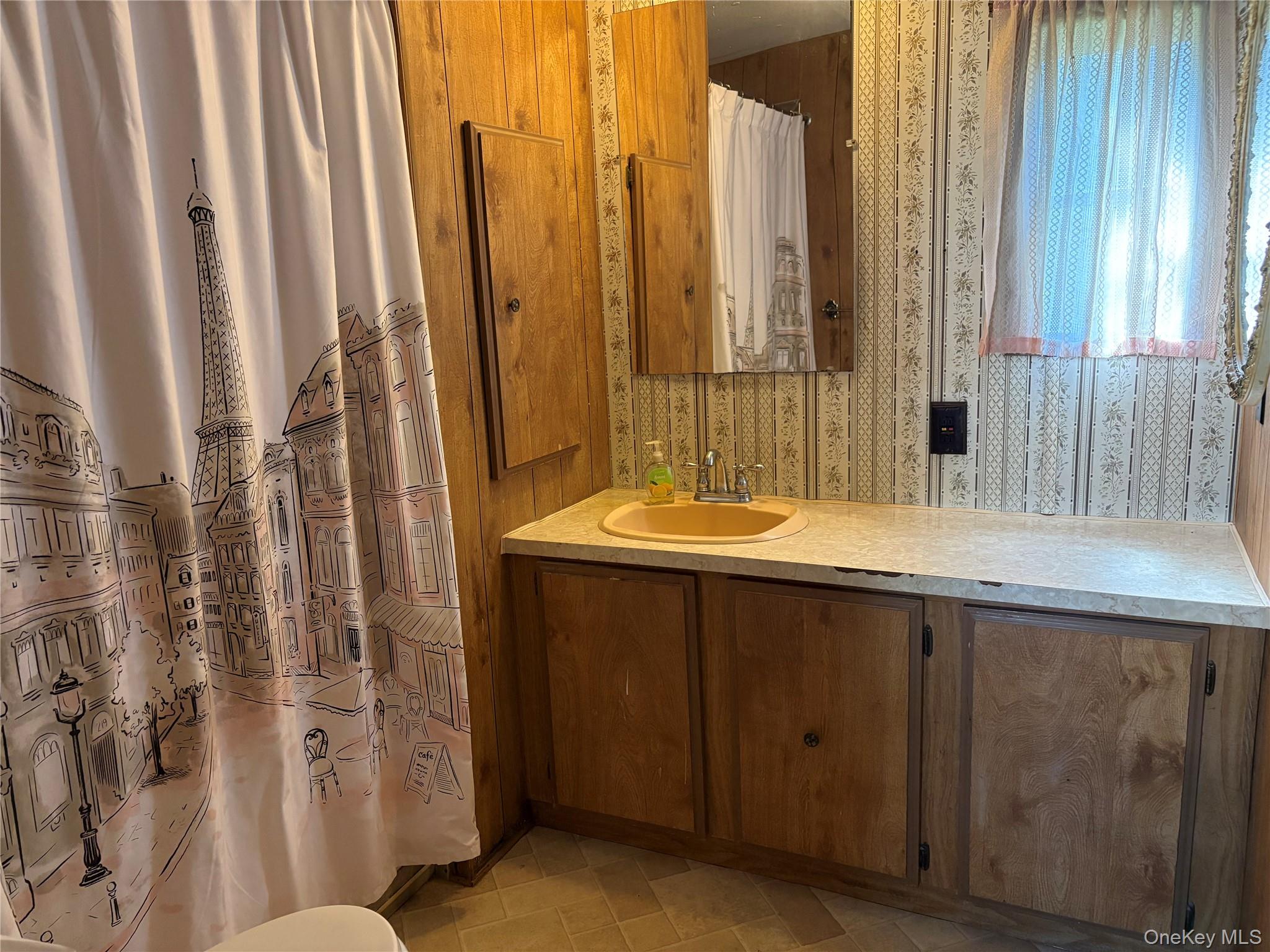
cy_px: 476
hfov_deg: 67.3
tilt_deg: -10.5
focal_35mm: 26
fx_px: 954
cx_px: 635
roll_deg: +2.3
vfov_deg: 53.1
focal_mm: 5.96
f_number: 1.6
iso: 320
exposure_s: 1/60
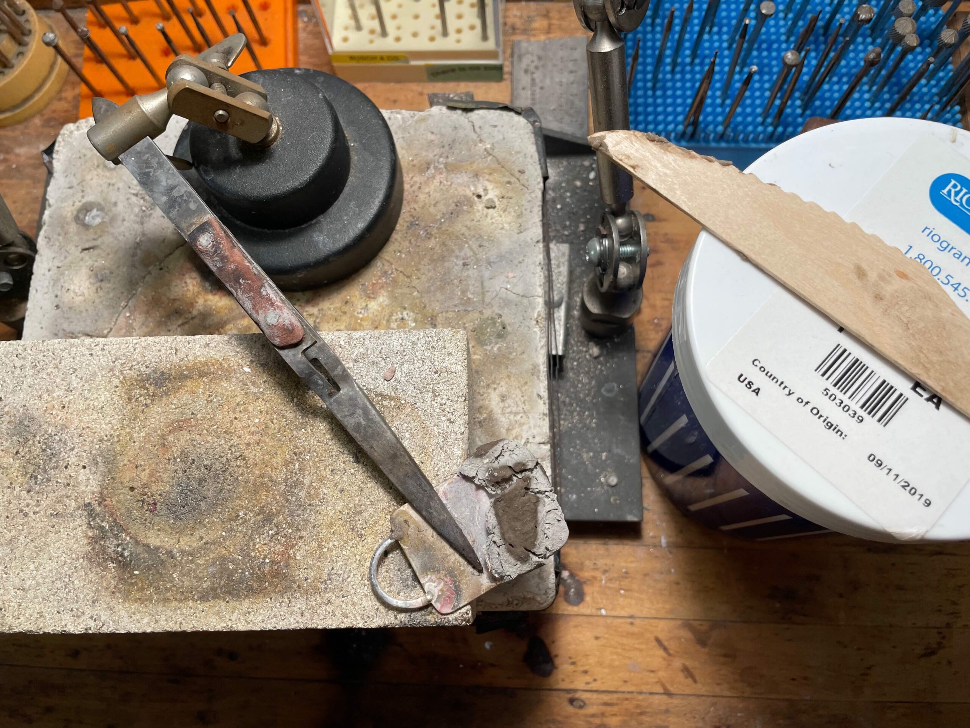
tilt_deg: -73.9
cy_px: 364
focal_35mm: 26
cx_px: 485
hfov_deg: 67.3
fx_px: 729
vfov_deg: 53.1
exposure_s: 1/120
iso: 50
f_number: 1.6
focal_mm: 4.2
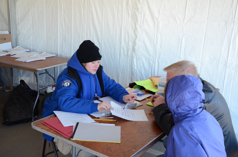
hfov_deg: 46.5
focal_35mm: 42
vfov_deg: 31.8
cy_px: 78
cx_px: 119
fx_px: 277
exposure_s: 1/400
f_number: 5.6
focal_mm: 28
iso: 2000
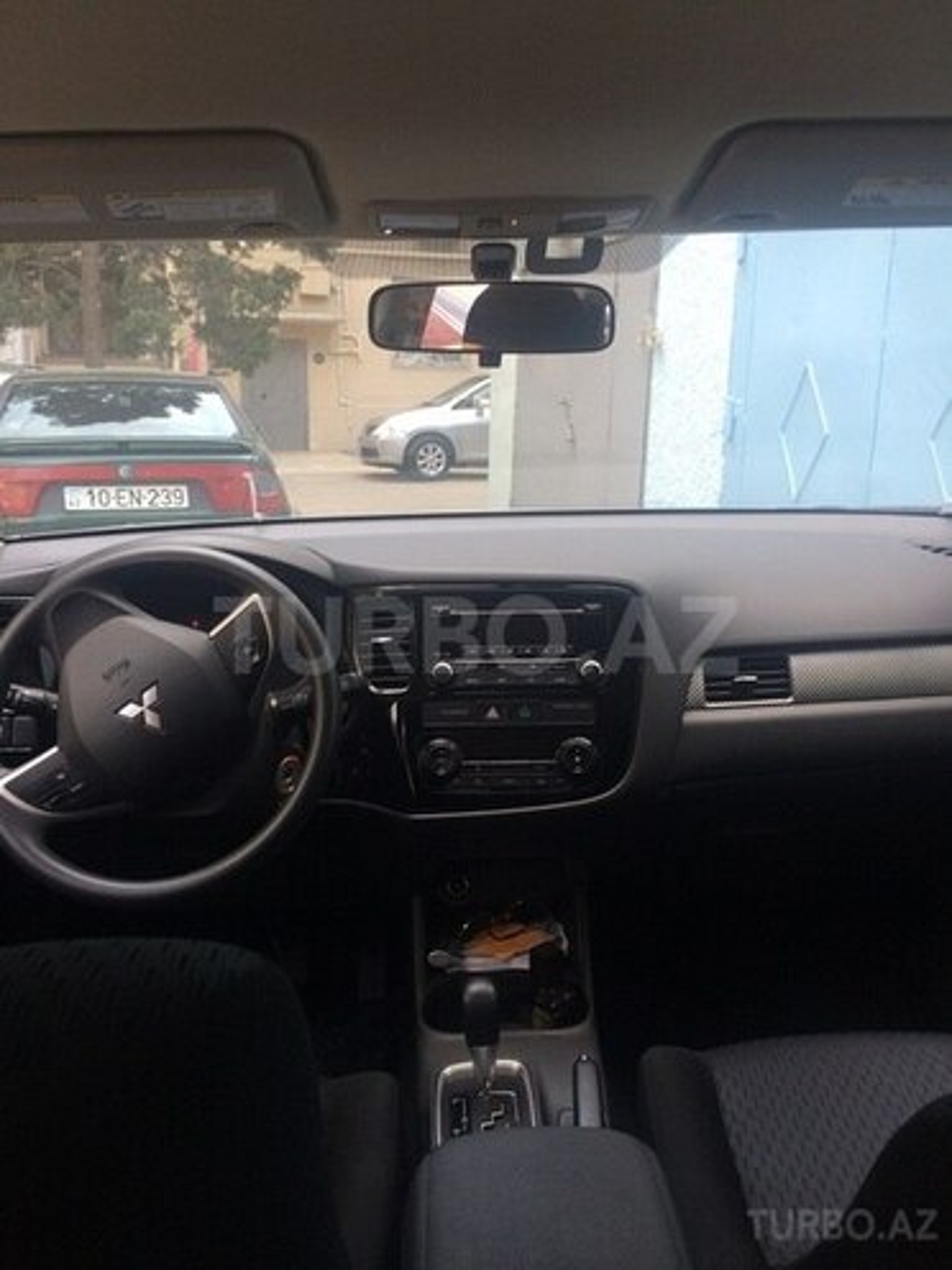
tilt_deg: -16.6
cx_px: 476
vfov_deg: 61.7
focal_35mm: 29
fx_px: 1063
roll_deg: -0.7
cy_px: 635
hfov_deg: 48.2
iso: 32
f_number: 2.2
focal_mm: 4.15
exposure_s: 1/100
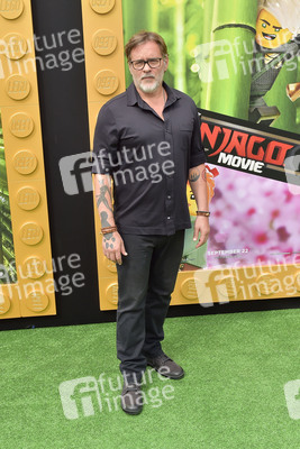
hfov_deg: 38.9
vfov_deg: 55.8
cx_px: 150
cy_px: 224
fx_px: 425
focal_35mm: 34
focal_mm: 34
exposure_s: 1/320
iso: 400
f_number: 6.3
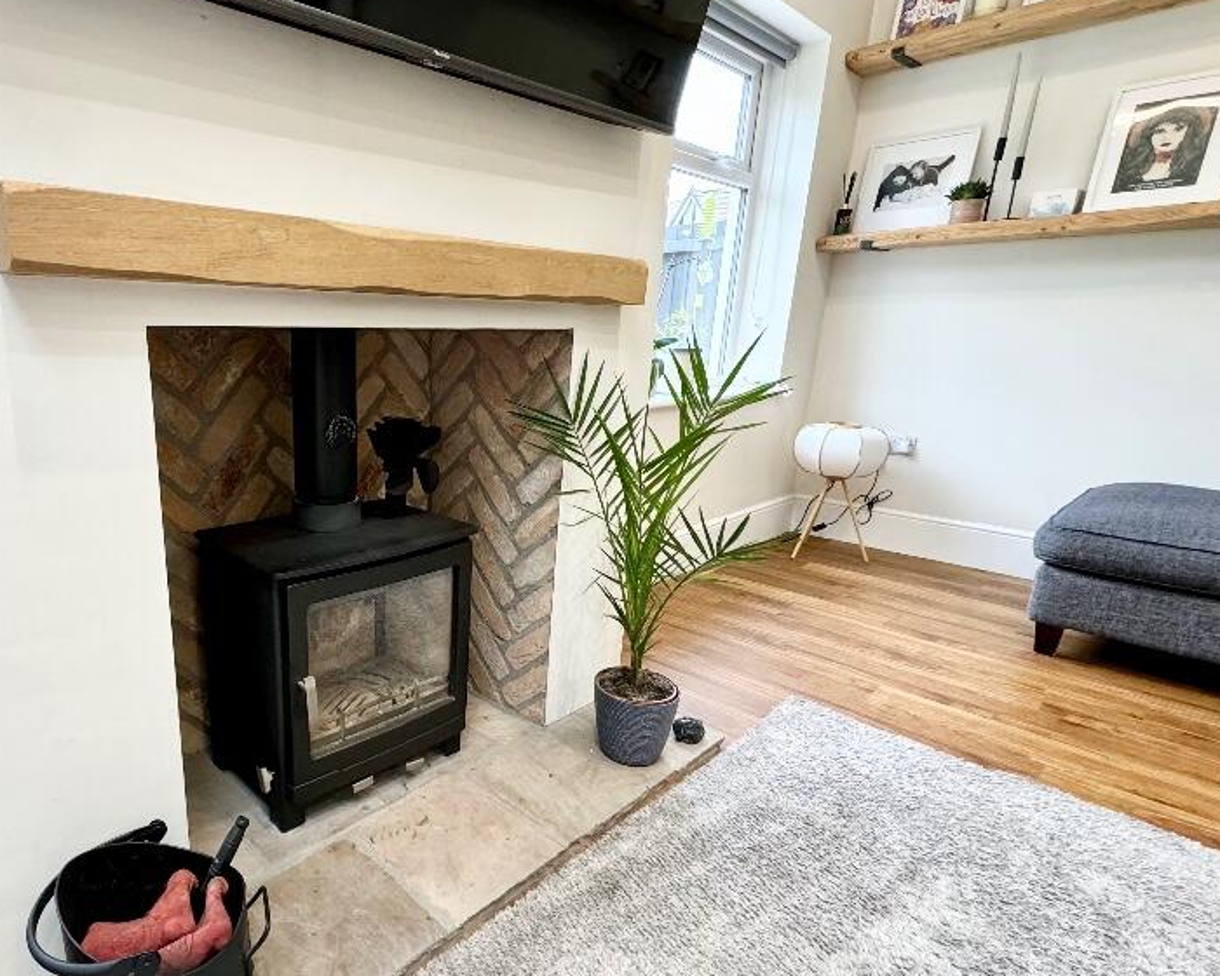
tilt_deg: -15.7
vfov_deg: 68.0
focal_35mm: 20
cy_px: 533
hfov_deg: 77.4
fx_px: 722
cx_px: 392
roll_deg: -0.3
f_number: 2.2
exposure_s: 1/99
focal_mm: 2.22
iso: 250
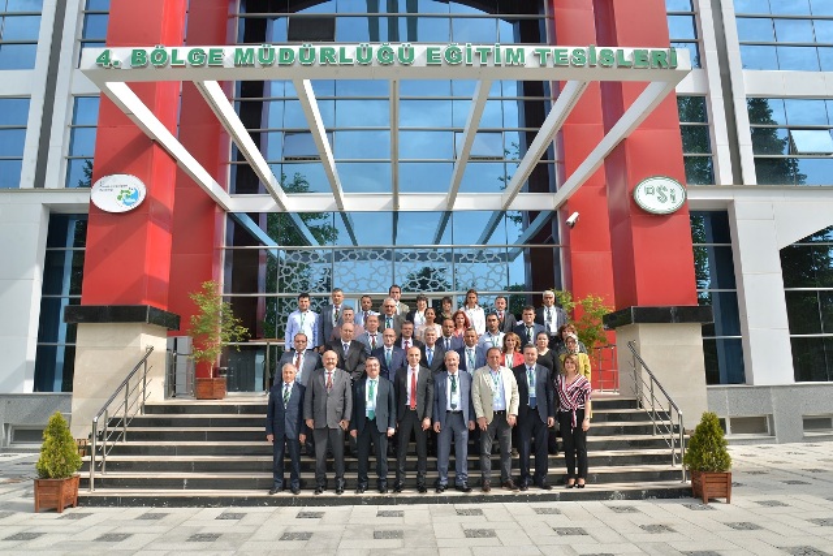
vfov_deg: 53.2
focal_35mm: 24
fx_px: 555
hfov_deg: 73.7
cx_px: 416
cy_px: 278
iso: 200
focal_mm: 24
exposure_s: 1/125
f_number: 13
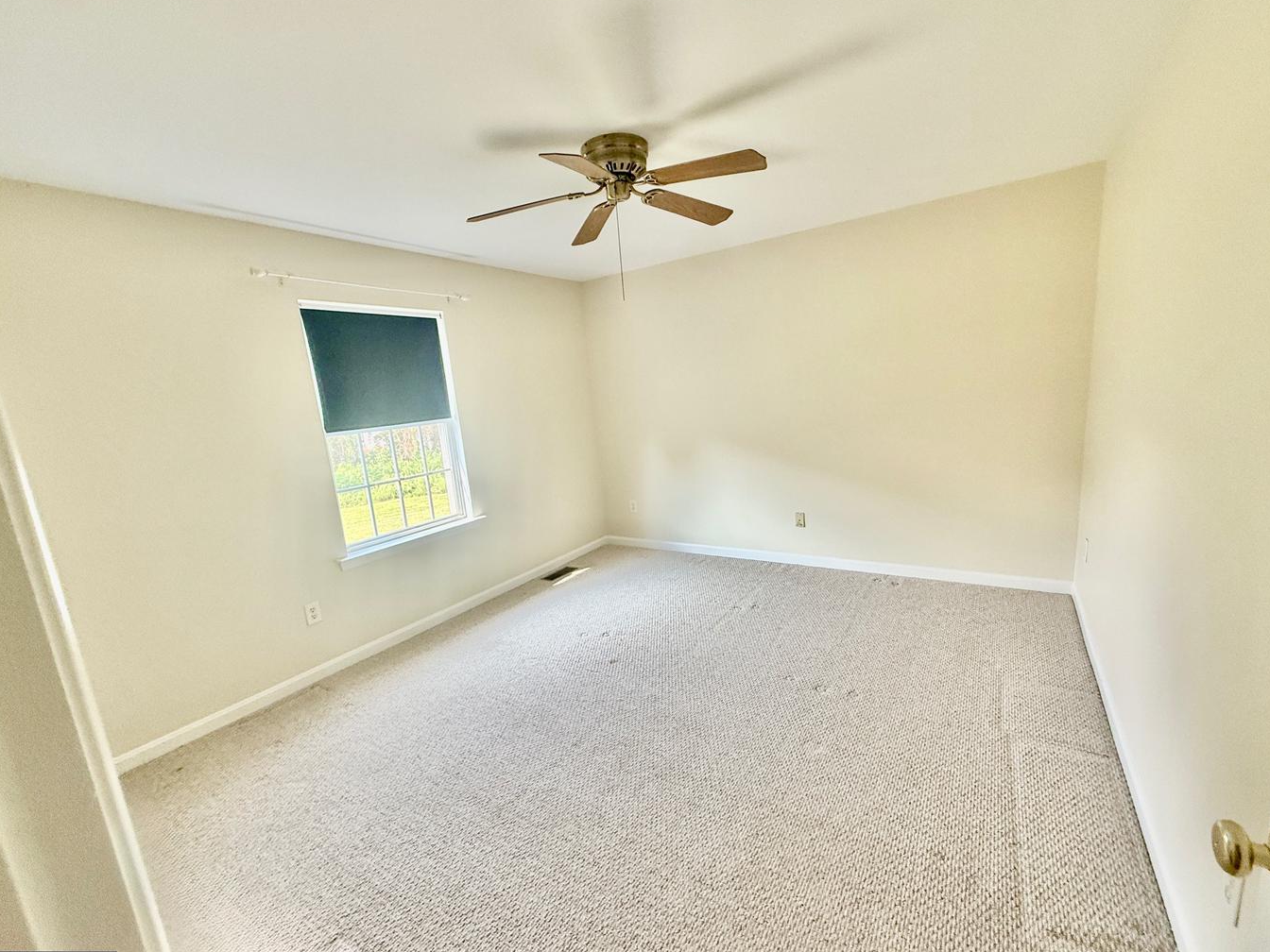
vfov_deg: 81.7
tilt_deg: -11.2
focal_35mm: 15
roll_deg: +3.9
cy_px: 496
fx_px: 550
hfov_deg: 98.2
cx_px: 631
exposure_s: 1/99
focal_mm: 2.22
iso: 200
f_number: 2.2
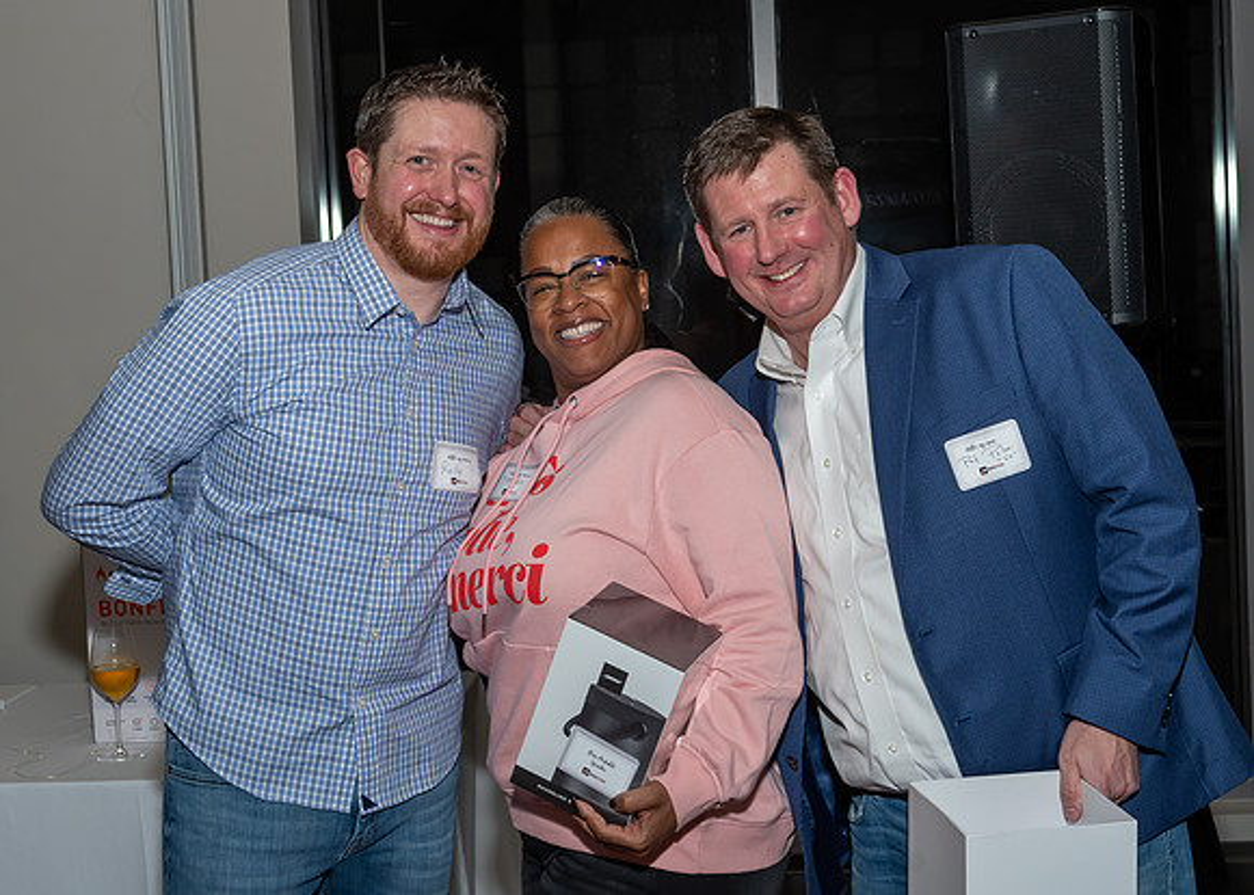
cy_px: 418
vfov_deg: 23.7
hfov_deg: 32.8
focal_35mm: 60
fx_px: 2131
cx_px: 615
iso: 400
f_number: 7.1
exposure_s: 1/250
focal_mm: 34
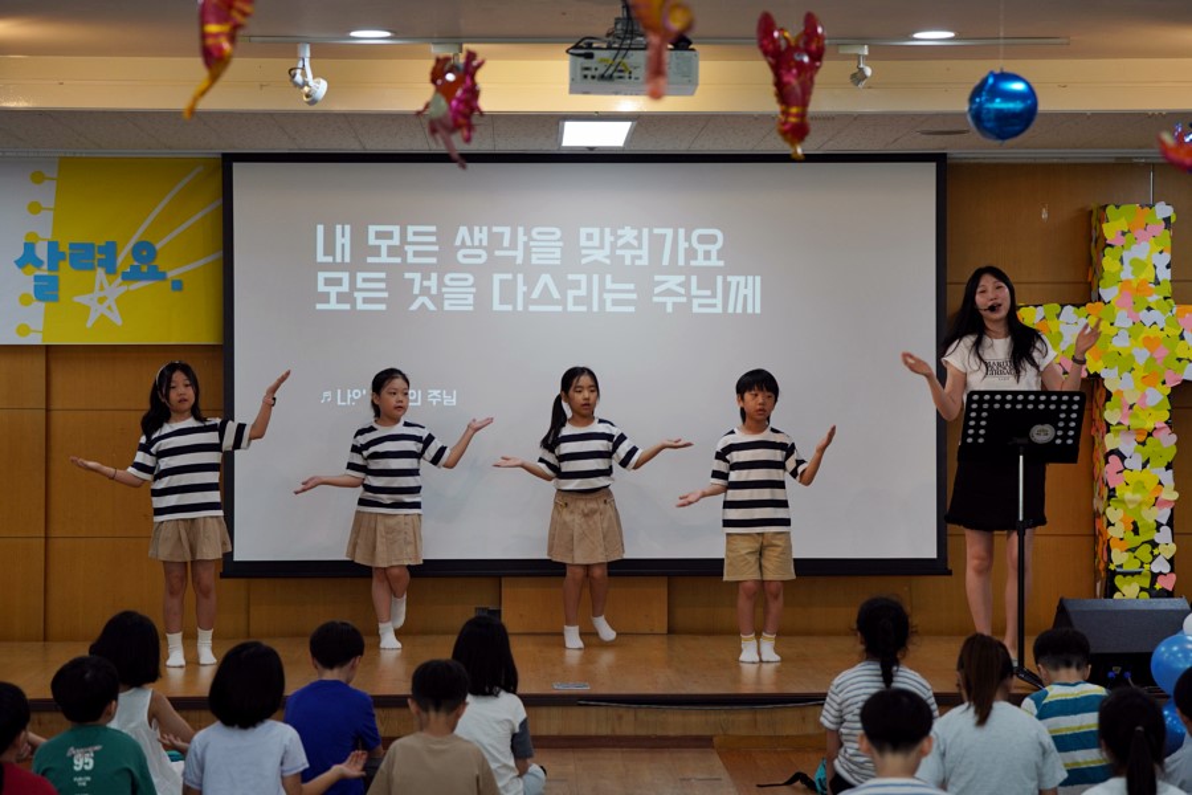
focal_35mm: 87
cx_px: 596
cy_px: 398
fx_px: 2880
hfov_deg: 23.4
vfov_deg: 15.7
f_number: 4
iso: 400
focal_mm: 87
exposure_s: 1/160
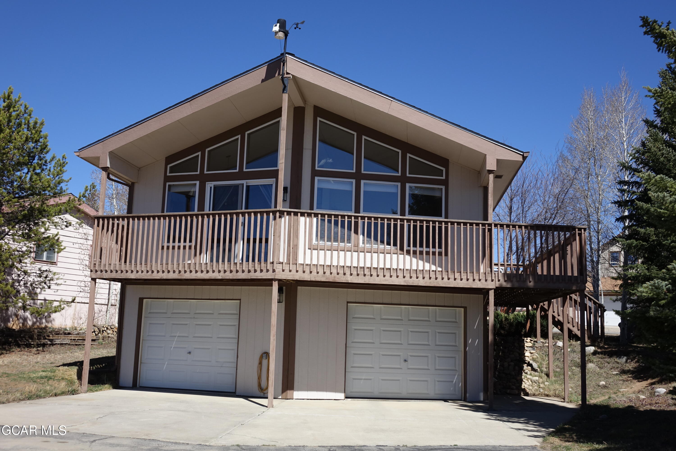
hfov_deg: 49.6
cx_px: 338
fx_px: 732
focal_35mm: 39
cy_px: 226
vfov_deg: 34.2
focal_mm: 14.24
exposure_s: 1/1000
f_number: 4
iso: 125
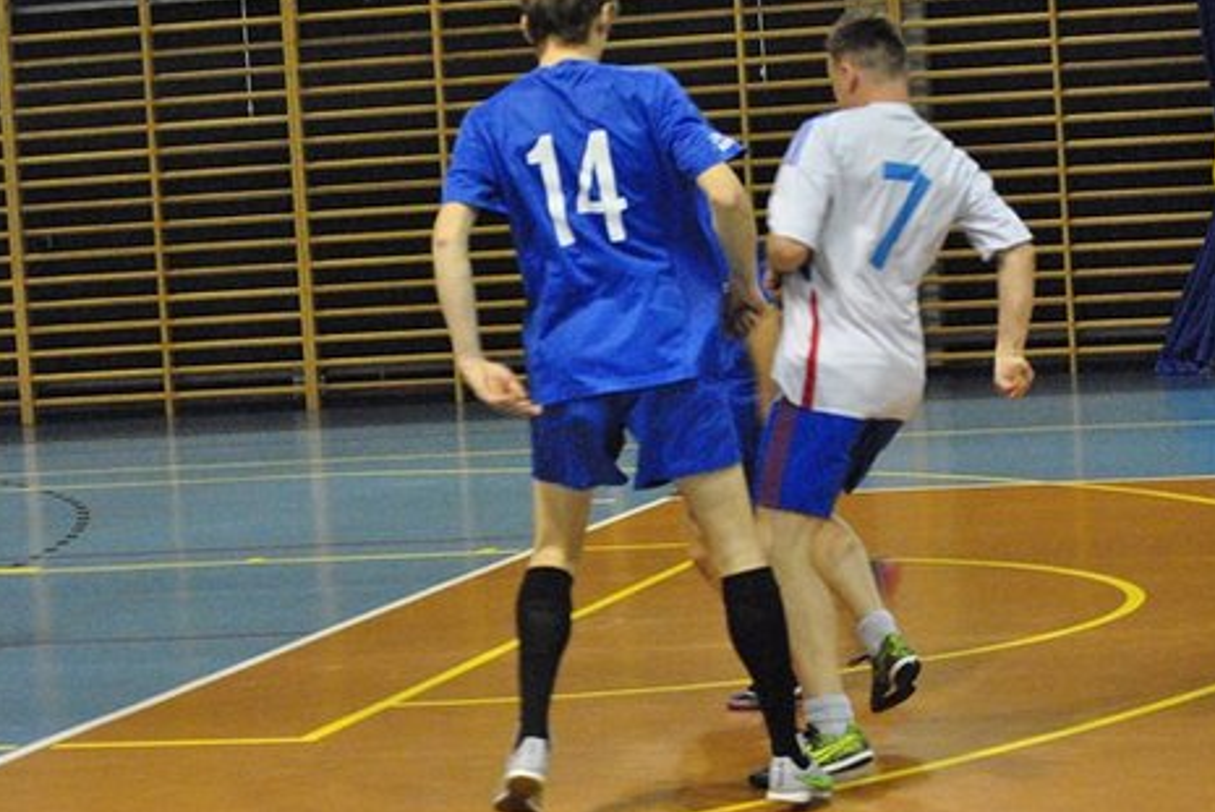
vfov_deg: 10.6
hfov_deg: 15.7
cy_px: 424
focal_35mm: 130
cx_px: 543
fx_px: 4392
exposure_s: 1/100
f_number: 5
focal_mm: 62
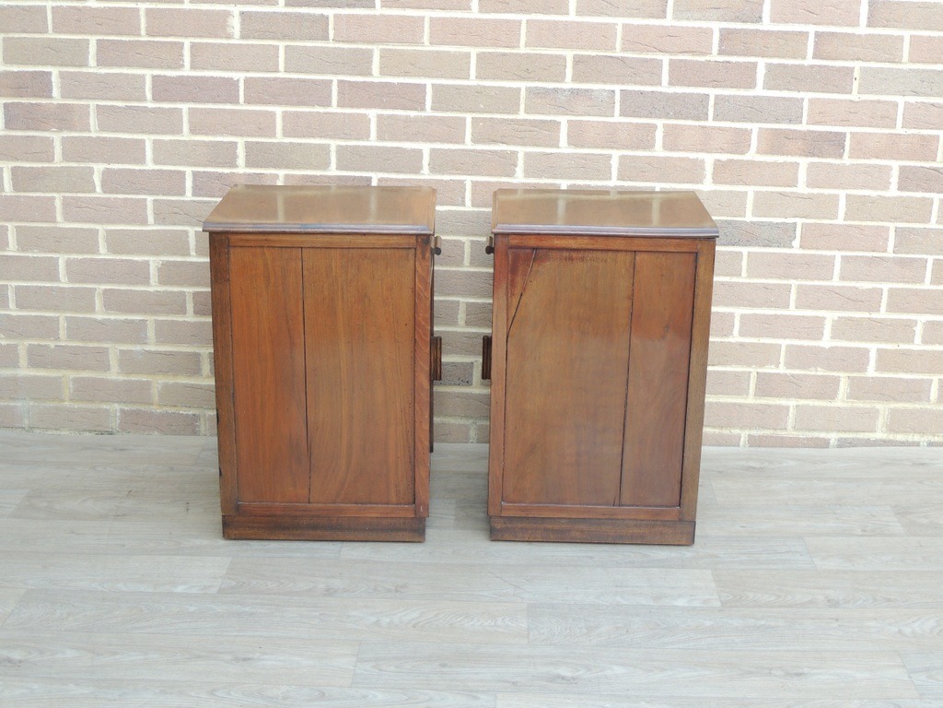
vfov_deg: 29.1
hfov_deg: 38.2
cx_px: 472
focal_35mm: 50
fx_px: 1362
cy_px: 354
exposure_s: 1/50
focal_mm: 8.9
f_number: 3.6
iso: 160
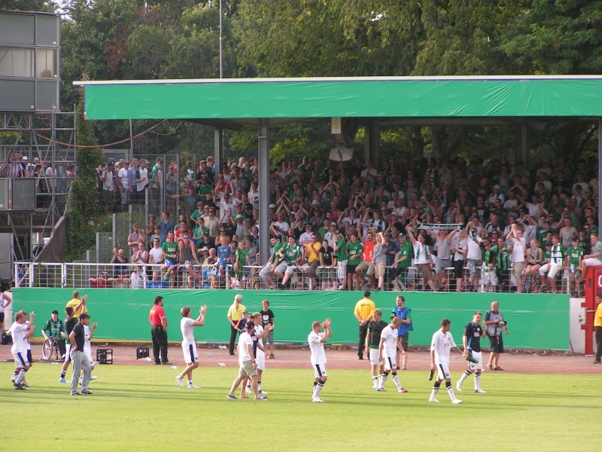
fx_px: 3426
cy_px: 226
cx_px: 301
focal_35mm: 197
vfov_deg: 7.5
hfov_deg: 10.0
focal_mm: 30.1
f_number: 3.5
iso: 50
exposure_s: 1/200
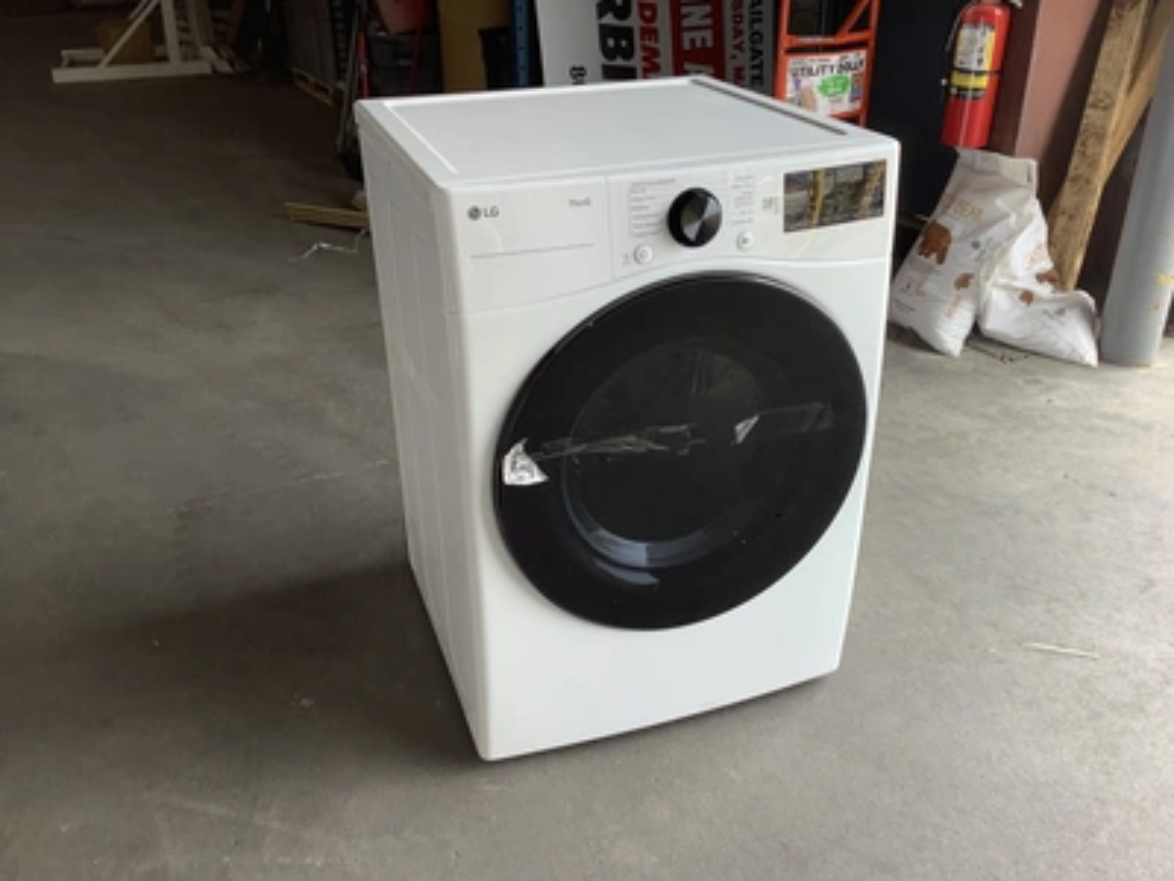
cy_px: 440
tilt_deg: -25.2
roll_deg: +0.4
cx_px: 587
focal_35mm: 31
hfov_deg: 58.4
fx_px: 1051
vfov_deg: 45.4
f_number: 2.4
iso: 40
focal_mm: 3.3
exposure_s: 1/120
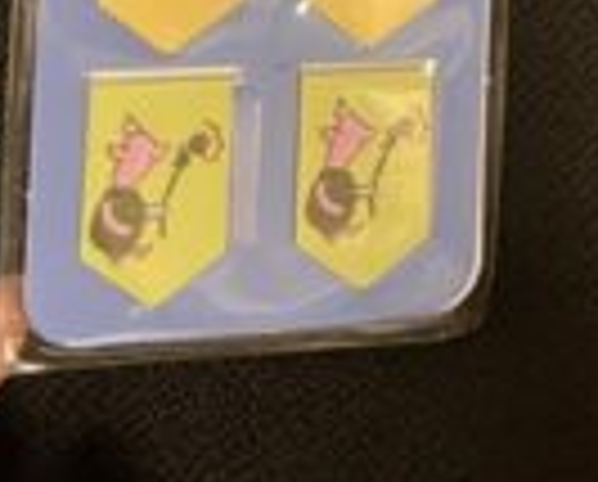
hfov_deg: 23.2
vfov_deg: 16.0
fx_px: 1454
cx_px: 360
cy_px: -374
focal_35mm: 82
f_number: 1.8
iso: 320
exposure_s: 1/60
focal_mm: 3.99
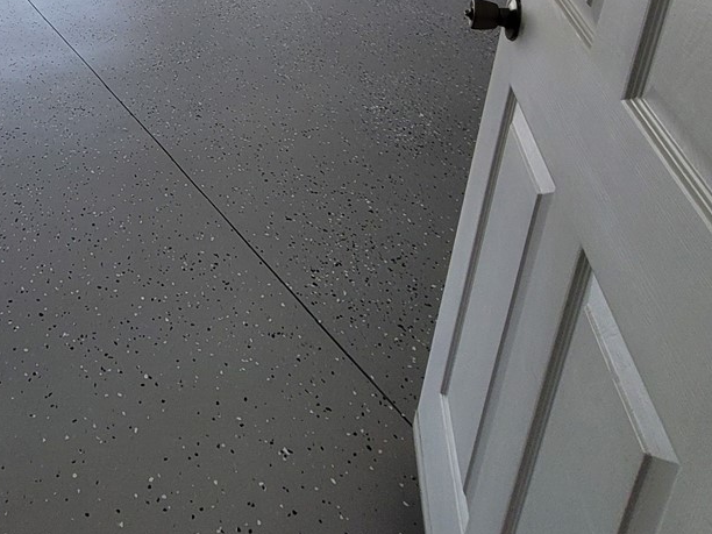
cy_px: -113
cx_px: 80
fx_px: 699
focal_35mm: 34
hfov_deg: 48.6
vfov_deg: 33.6
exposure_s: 1/243
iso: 64
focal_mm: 2.2
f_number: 2.2
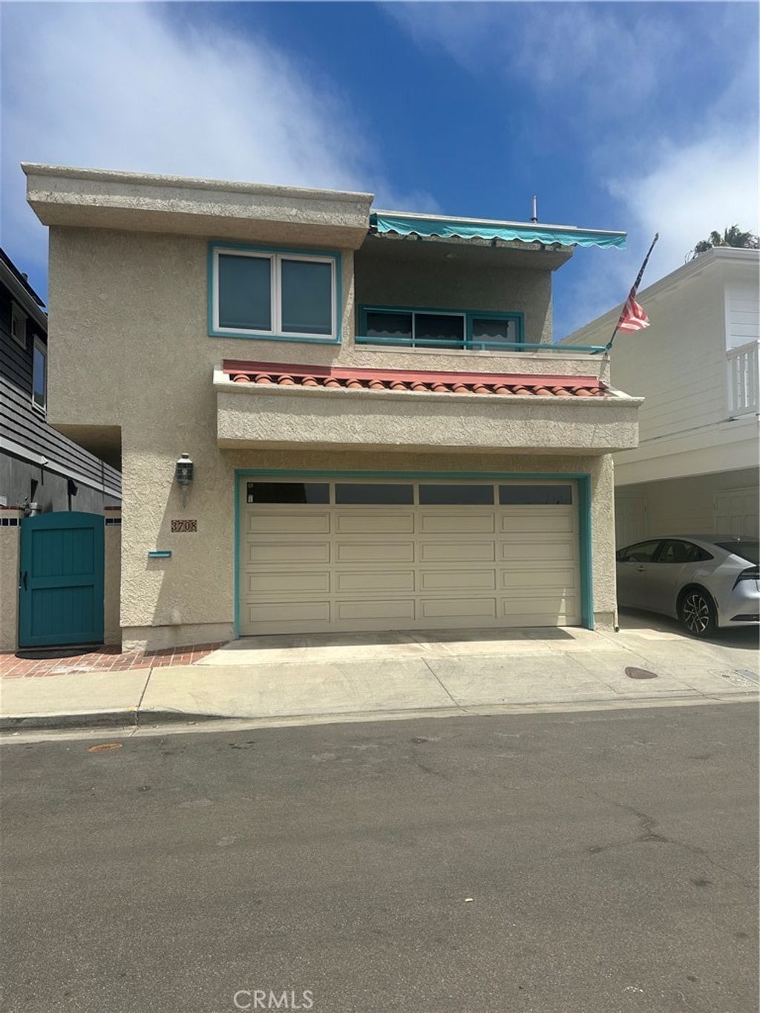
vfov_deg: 71.6
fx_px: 702
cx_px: 380
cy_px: 506
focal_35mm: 24
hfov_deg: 56.8
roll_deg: -0.1
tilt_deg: +3.8
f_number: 1.78
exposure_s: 1/7042
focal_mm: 6.86
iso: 80
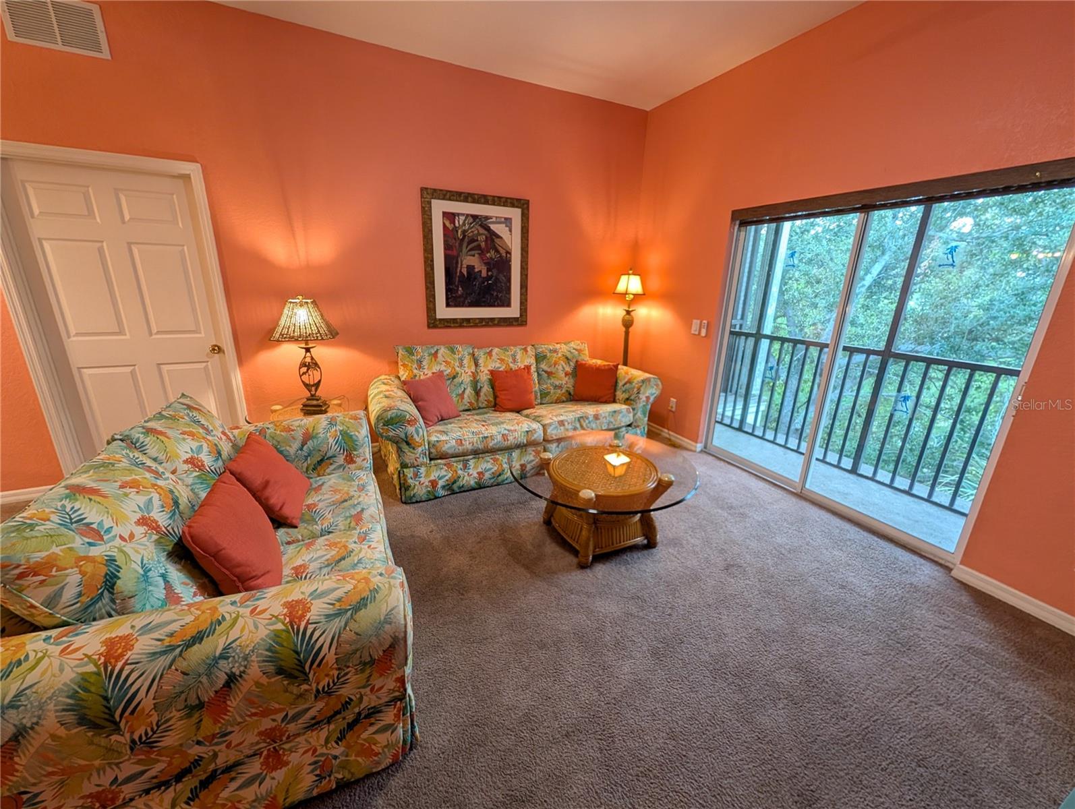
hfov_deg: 110.5
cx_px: 538
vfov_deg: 94.6
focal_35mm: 12
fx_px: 373
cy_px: 404
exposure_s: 1/24
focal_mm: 2.02
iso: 95
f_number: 1.7
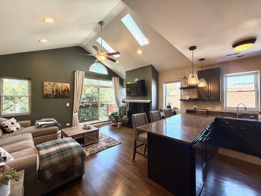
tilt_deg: +0.4
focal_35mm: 14
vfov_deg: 85.7
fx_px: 106
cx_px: 130
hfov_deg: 102.1
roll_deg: +0.9
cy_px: 98
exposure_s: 1/120
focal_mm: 2.22
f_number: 2.2
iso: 160
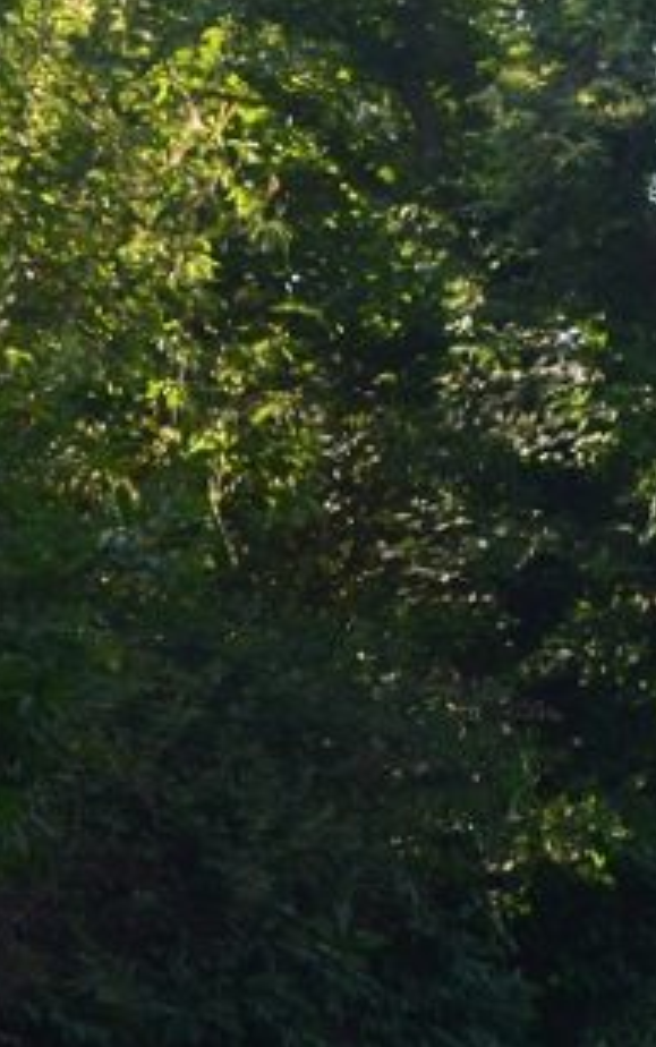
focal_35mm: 152
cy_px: 547
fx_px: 4340
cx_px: 1281
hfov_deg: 8.2
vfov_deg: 13.8
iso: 400
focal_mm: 30
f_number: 9
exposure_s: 1/160
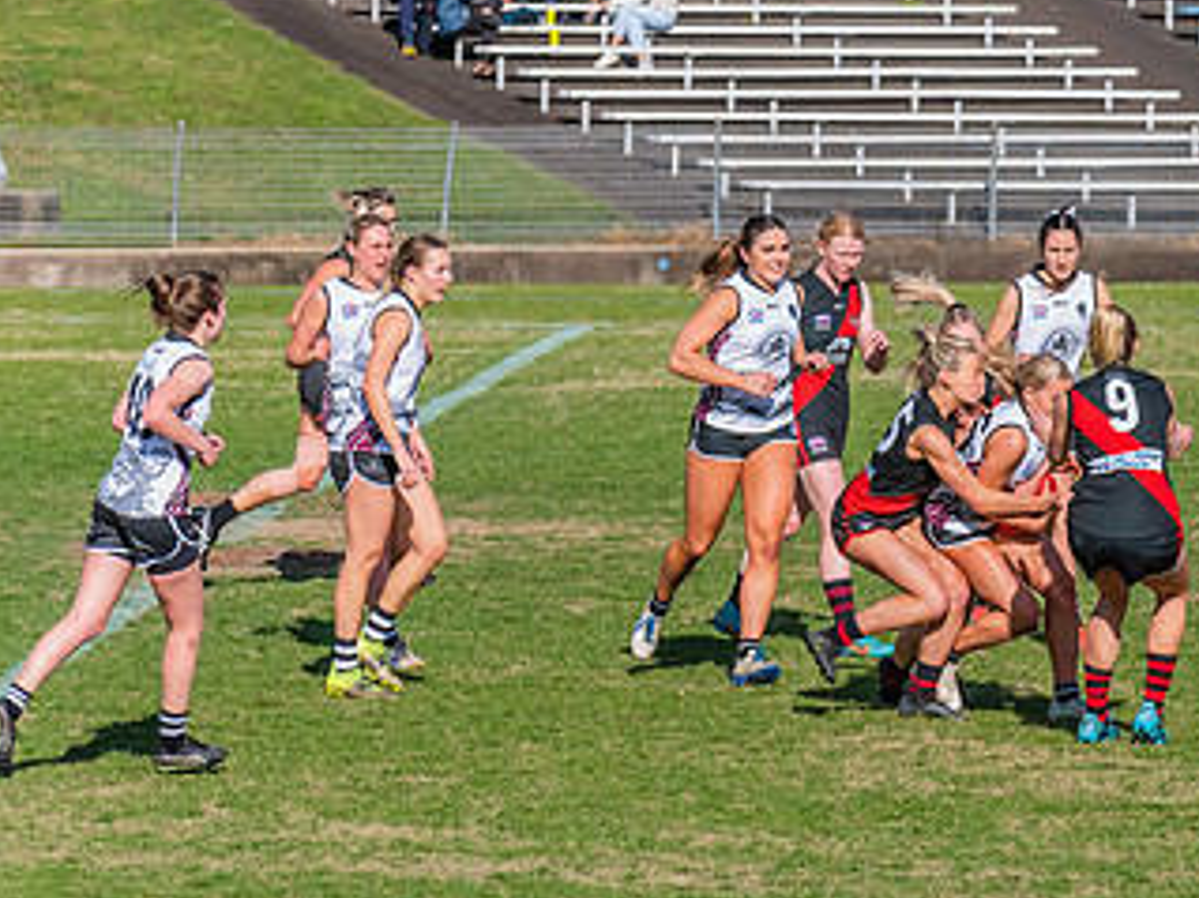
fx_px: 15996
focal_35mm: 462
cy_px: 478
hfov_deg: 4.3
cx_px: 992
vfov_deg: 3.2
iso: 800
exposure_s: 1/1600
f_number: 10
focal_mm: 250
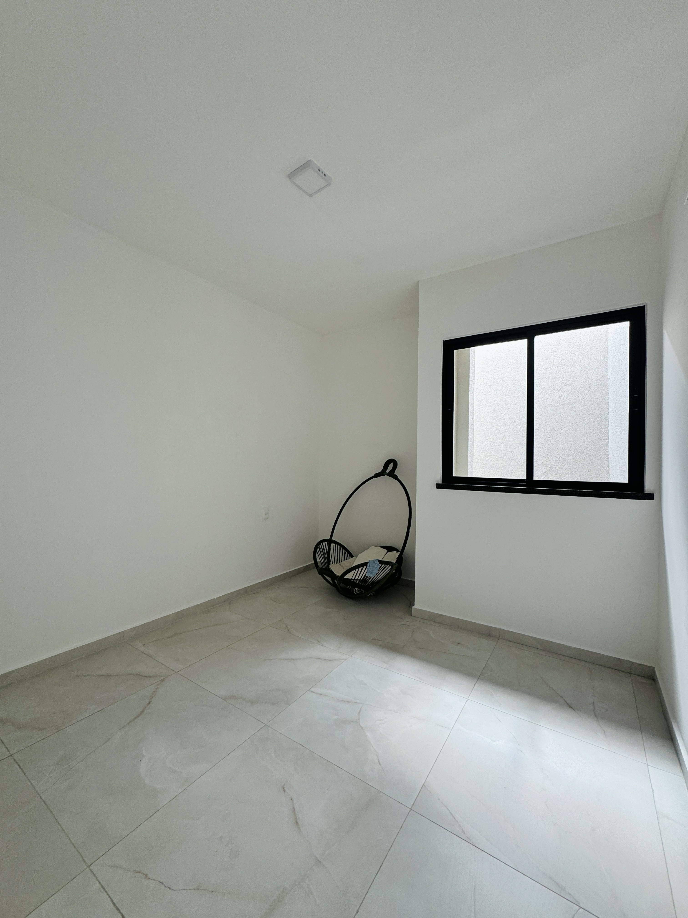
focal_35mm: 14
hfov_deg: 85.7
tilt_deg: -0.3
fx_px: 371
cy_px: 459
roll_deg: -0.5
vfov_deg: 102.1
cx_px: 344
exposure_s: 1/99
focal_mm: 2.22
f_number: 2.2
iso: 100
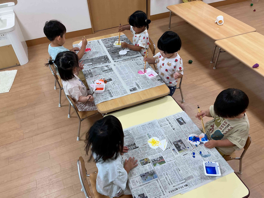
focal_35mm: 29
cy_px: 99
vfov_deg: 48.2
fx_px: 221
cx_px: 132
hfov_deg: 61.7
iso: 40
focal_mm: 3
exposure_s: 1/60
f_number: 1.8
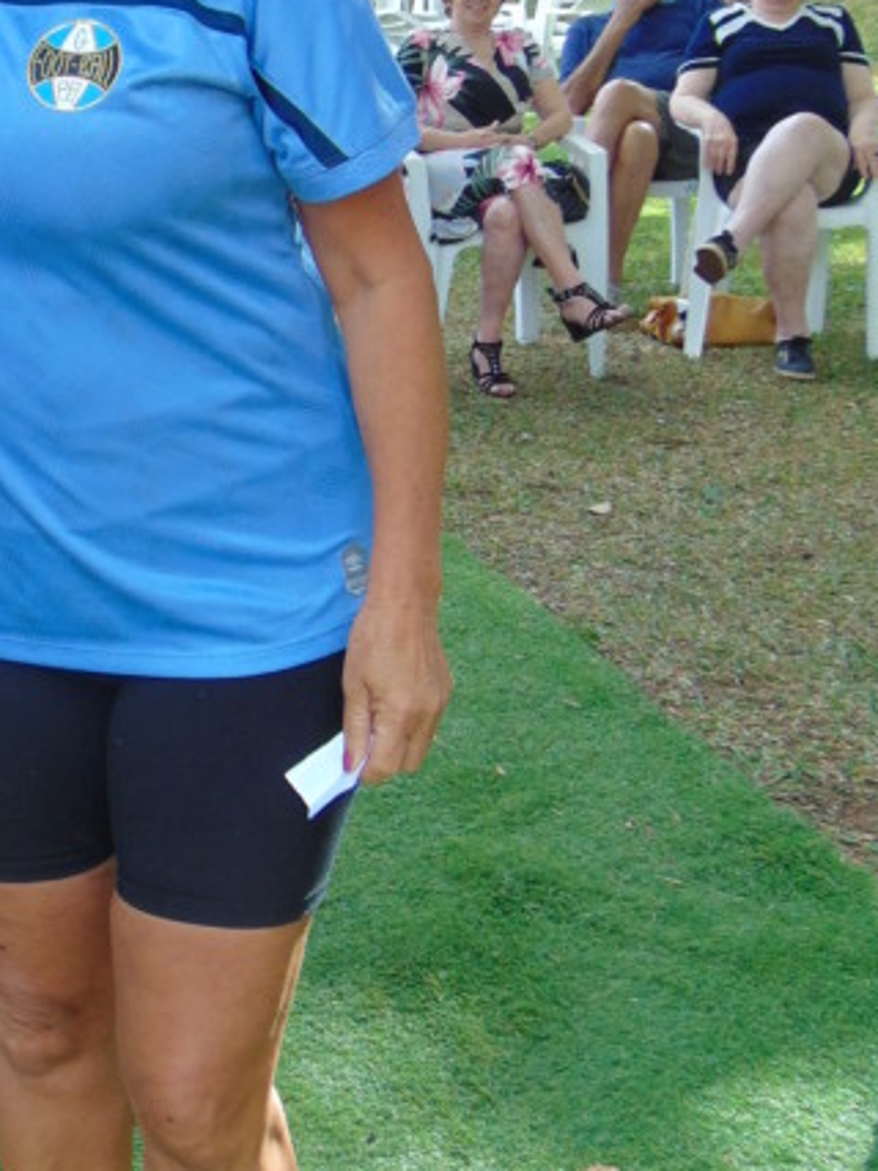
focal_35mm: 60
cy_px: 485
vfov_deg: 32.1
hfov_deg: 23.4
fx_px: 2030
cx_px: -3
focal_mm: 4.5
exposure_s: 1/200
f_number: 3
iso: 80
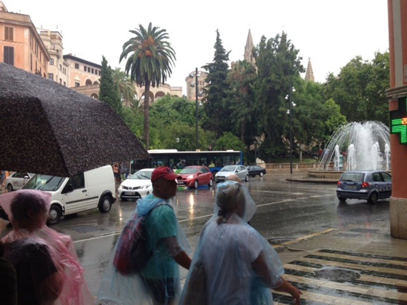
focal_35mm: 35
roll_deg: +2.9
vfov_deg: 40.7
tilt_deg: -0.5
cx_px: 204
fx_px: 412
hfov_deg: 52.6
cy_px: 152
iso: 64
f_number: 2.4
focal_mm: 4.28
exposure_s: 1/120
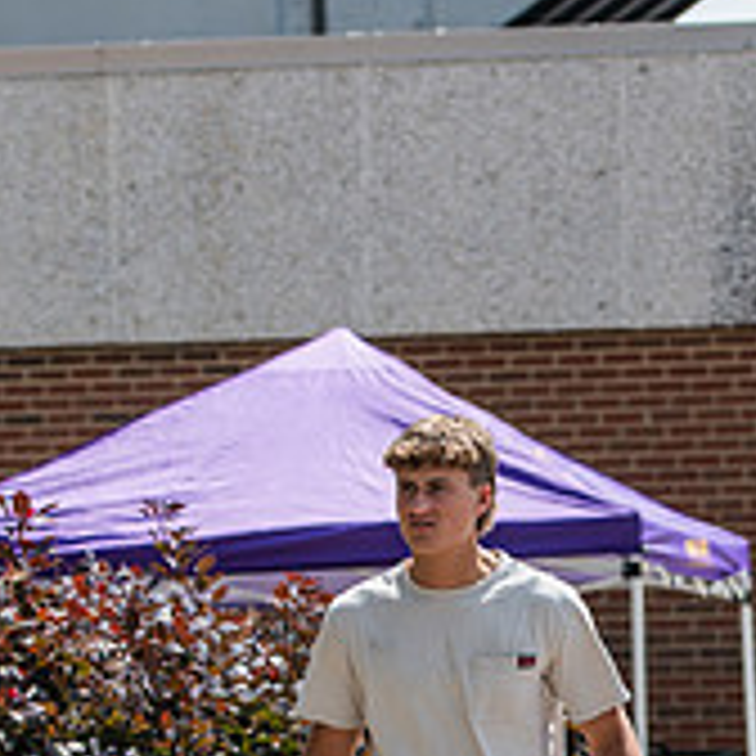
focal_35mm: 235
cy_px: 835
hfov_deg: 7.4
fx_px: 5807
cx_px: 788
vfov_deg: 7.4
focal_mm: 80
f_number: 3.5
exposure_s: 1/640
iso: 64
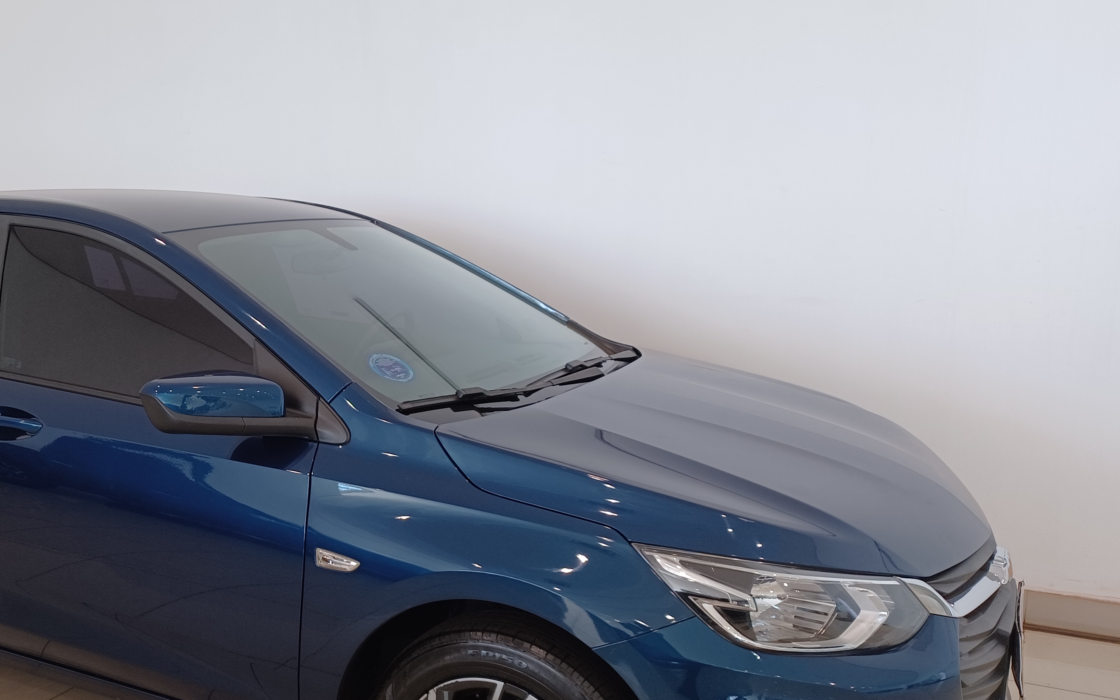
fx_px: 1160
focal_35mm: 38
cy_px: 428
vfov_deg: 33.5
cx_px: 328
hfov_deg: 50.1
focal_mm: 4.6
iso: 160
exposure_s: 1/60
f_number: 1.8
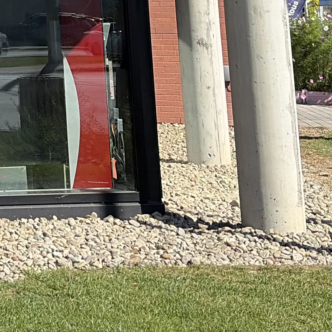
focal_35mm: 107
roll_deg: +1.0
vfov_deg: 15.1
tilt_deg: +10.3
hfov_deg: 13.8
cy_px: -159
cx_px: -335
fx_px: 1161
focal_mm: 5.96
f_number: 1.6
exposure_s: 1/2283
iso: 50
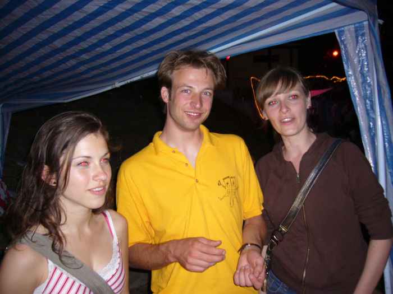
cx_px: 196
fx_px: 397
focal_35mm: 35
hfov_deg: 52.6
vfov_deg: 40.7
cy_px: 147
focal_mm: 5.8
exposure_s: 1/60
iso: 100
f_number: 2.8
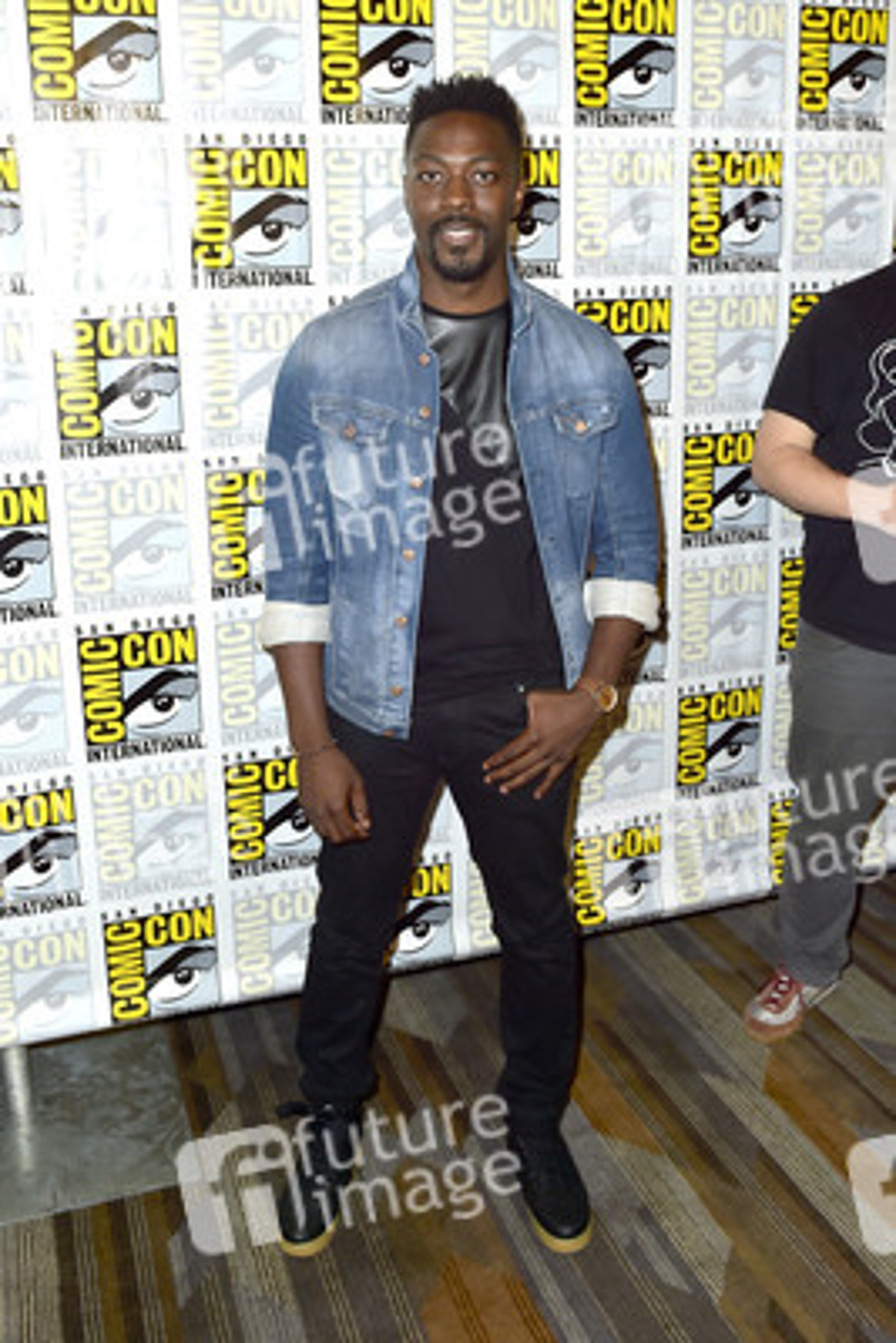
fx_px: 1007
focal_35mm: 27
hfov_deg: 48.0
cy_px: 672
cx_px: 448
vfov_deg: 67.4
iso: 200
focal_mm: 27
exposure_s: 1/250
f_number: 6.3
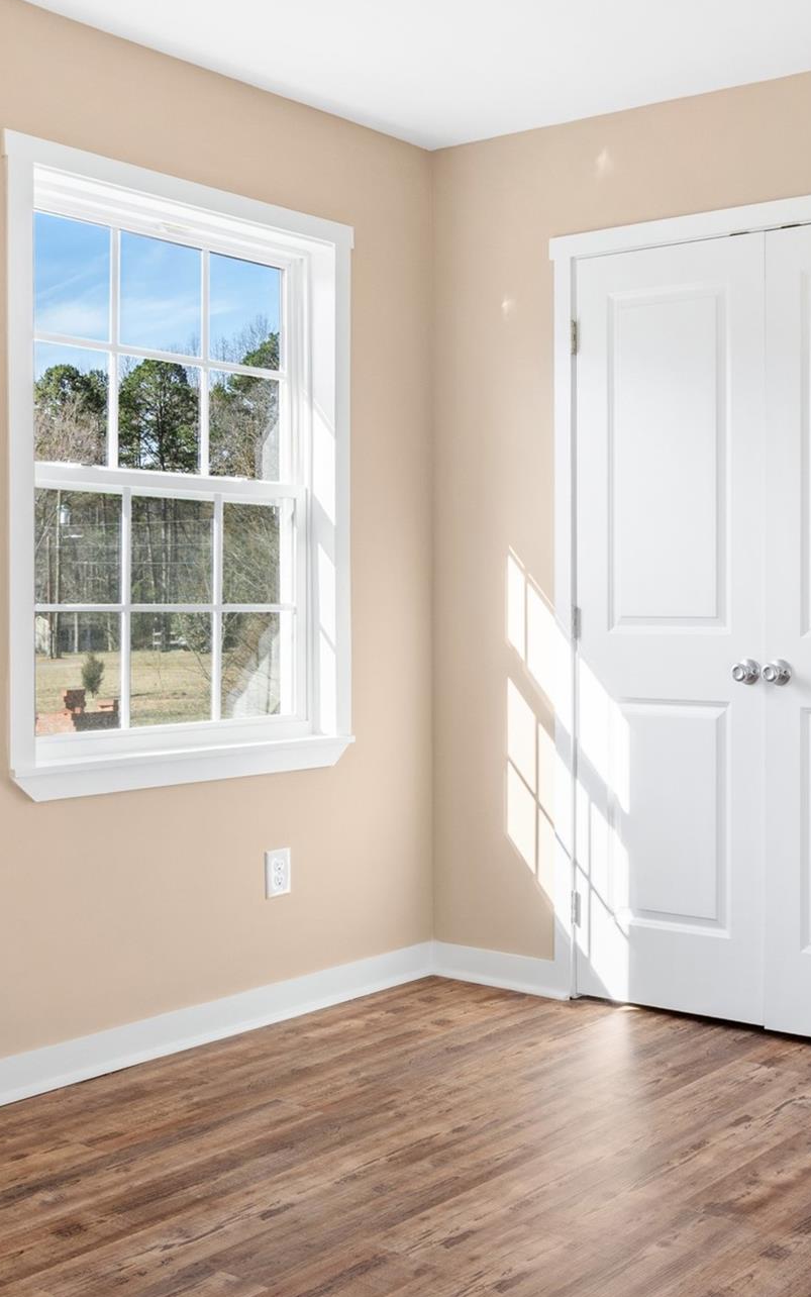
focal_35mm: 39
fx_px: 1379
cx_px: 727
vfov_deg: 50.4
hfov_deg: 31.3
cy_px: 673
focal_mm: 16
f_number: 9
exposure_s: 1/2.5
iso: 250
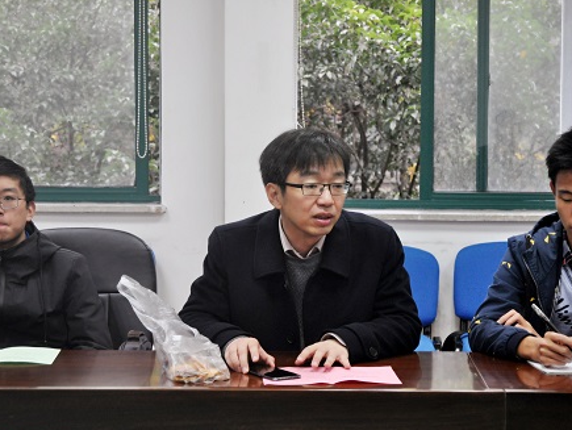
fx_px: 1422
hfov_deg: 22.7
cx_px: 274
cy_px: 217
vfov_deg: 17.2
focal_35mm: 86
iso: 800
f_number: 5.6
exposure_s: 1/30
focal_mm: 52
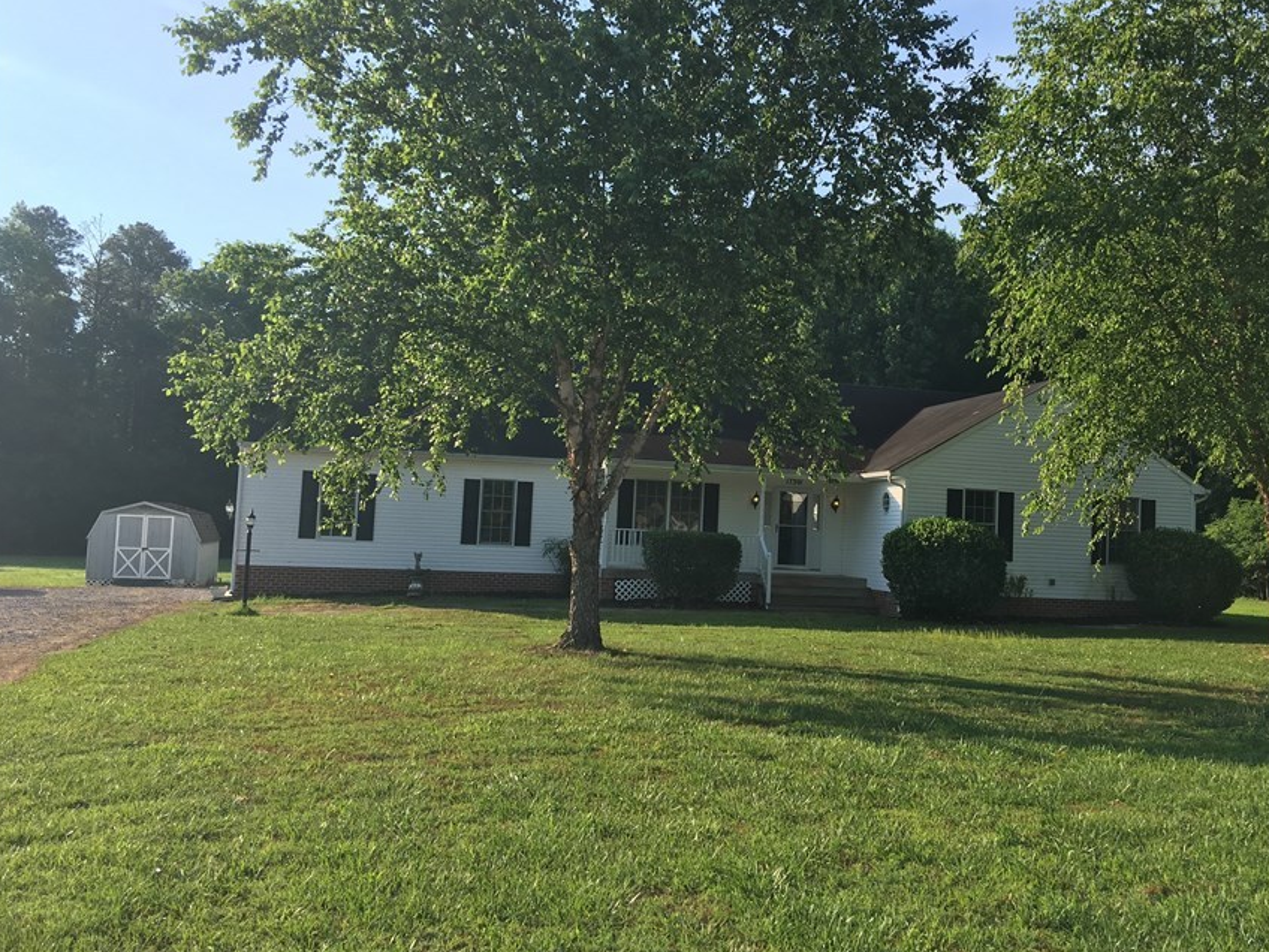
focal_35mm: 35
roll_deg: -2.8
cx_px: 756
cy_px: 454
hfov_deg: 52.3
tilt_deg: +4.9
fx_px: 1283
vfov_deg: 40.7
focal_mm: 4.15
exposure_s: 1/855
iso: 25
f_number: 2.2
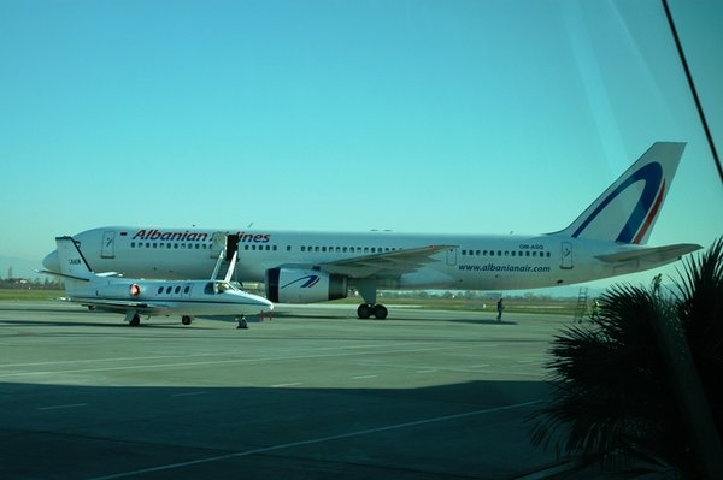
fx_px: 1204
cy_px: 240
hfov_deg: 33.4
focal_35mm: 60
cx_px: 362
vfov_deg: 22.6
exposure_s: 1/200
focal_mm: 40
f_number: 7.1
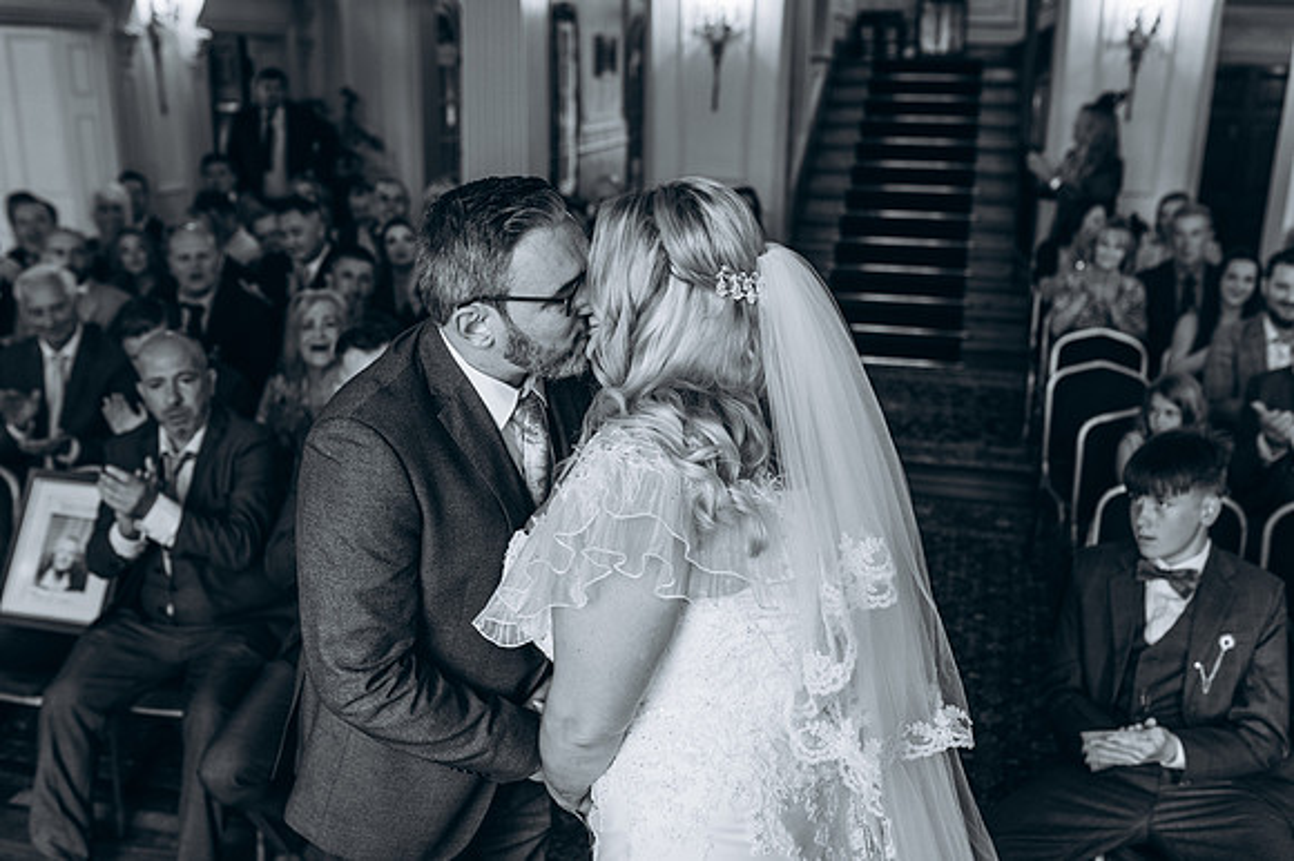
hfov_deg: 54.5
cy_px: 430
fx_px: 1257
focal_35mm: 35
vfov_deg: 37.8
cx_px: 647
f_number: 3.2
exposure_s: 1/100
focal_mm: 35
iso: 250
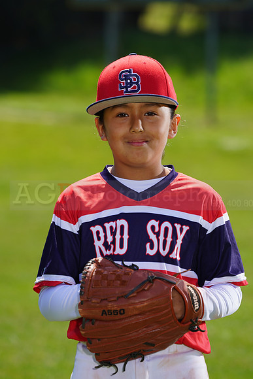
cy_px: 190
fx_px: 2728
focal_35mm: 259
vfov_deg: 7.9
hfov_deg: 5.3
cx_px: 126
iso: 100
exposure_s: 1/250
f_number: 7.1
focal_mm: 259
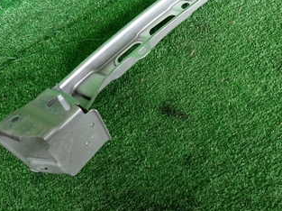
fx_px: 391
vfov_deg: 29.5
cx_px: 206
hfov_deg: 38.8
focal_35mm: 48
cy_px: 43
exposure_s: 1/60
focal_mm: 4.5
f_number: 2
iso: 125
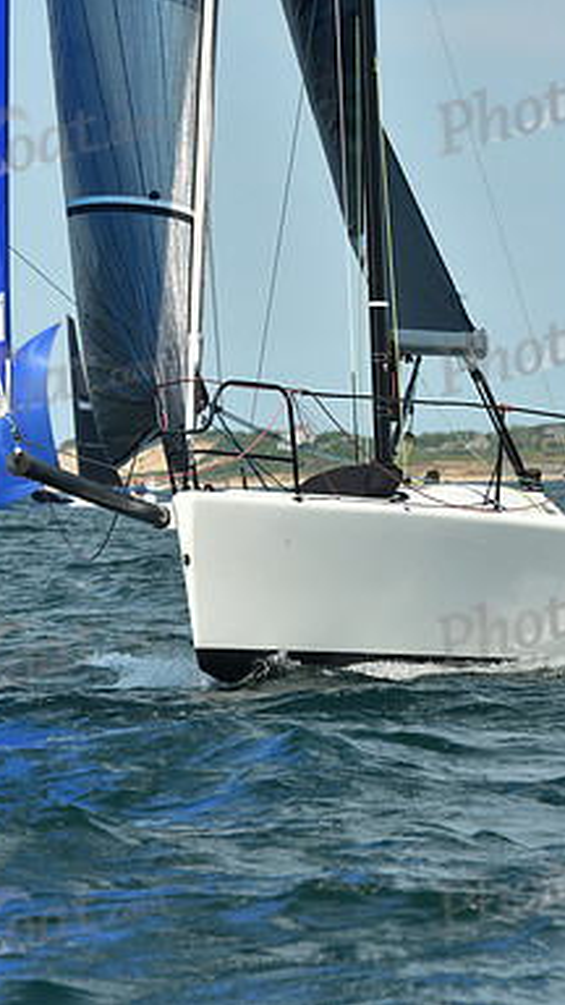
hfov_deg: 4.1
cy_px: 501
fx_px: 7804
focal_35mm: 293
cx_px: 303
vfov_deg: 7.4
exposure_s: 1/1250
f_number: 9
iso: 320
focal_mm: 185
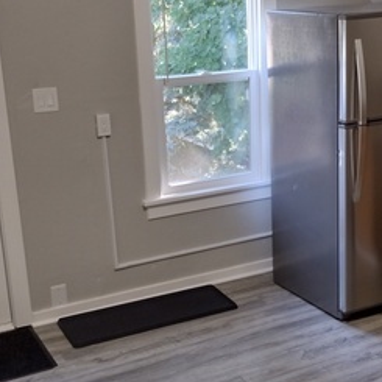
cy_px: 214
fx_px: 812
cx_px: 271
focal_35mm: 65
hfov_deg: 26.3
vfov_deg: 26.5
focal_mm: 4.71
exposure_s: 1/60
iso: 176
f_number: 1.7
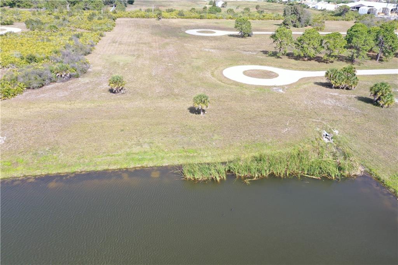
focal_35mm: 28
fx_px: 309
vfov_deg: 46.4
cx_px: 199
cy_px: 132
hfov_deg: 65.5
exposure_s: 1/240
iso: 100
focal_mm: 10.26
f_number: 5
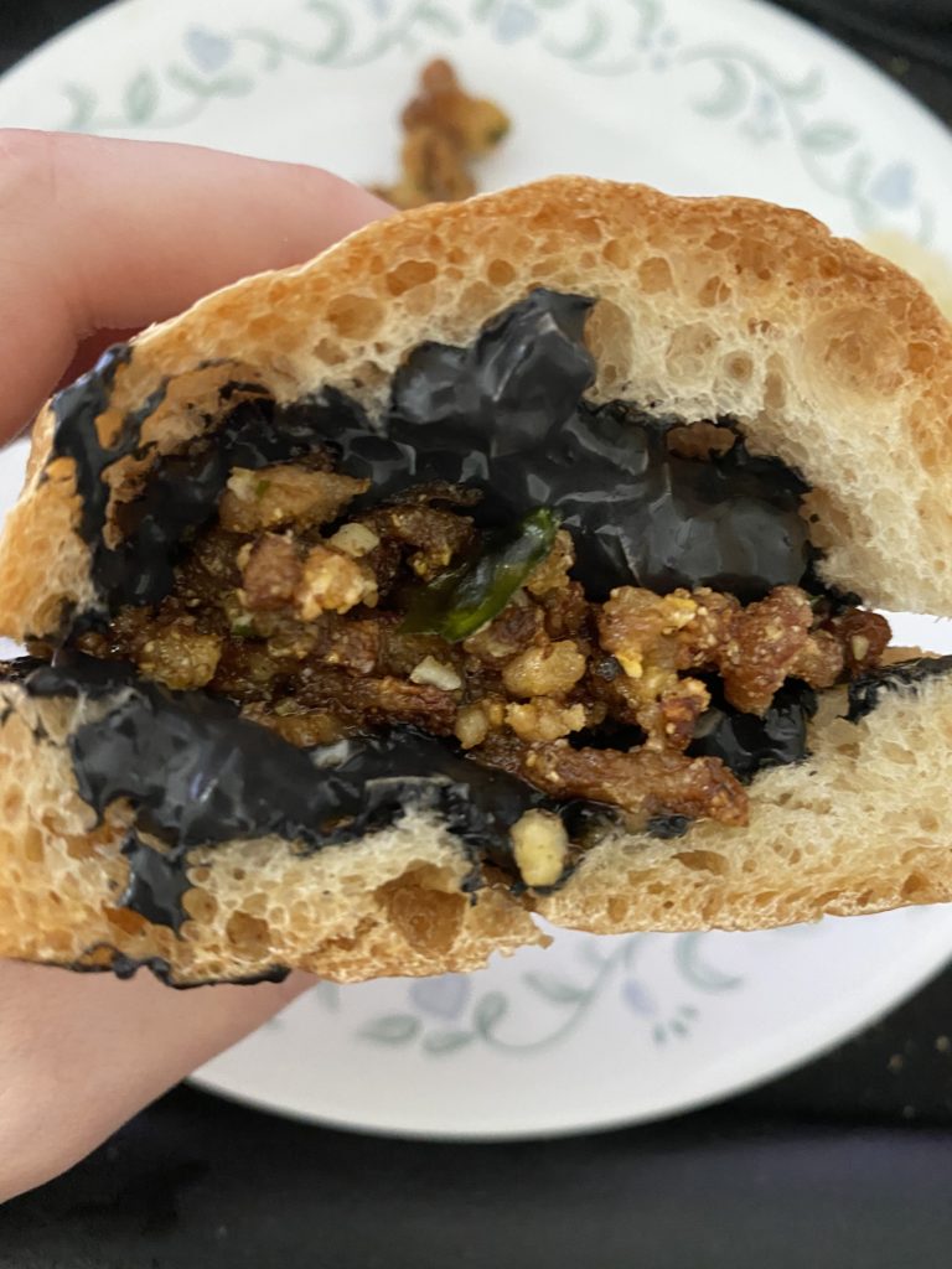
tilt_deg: -70.8
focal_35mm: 26
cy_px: 634
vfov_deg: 67.3
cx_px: 476
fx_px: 953
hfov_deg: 53.1
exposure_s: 1/38
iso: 500
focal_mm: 4.25
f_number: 1.8
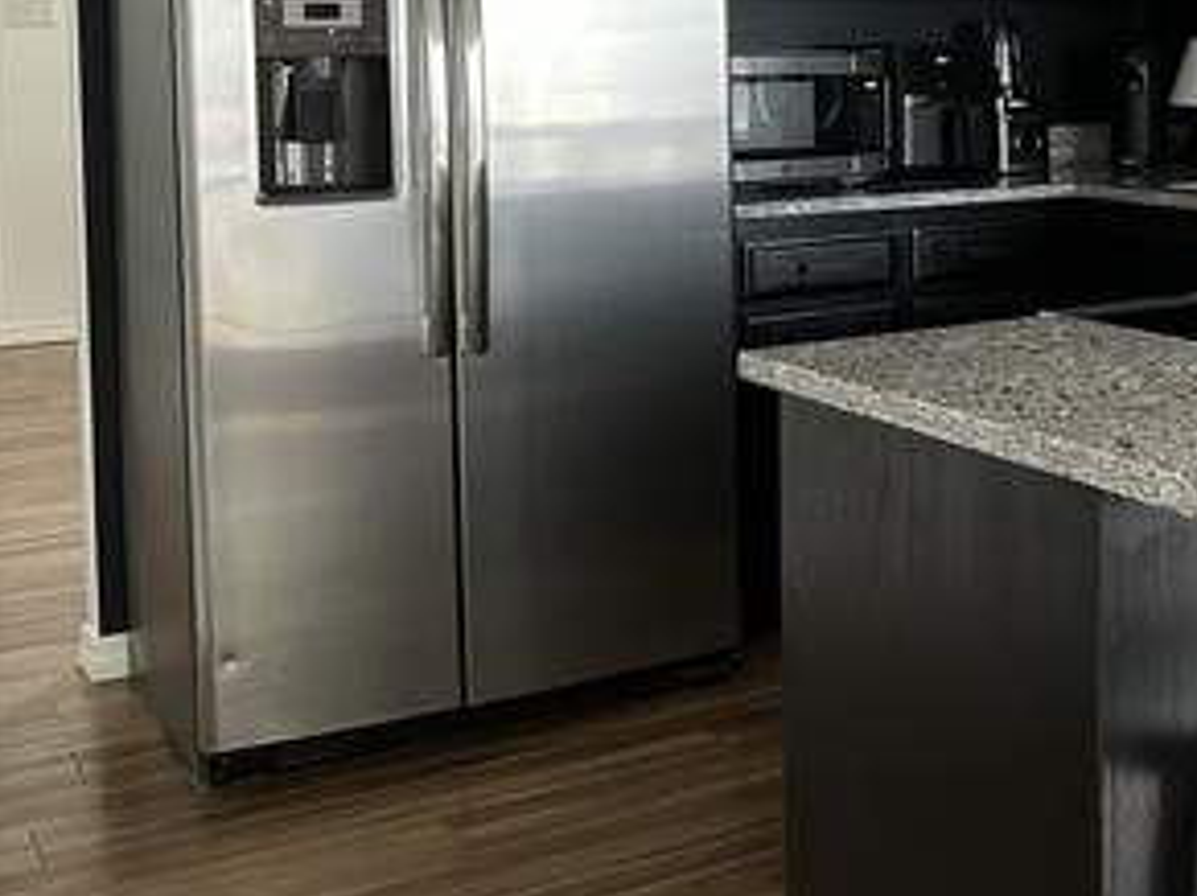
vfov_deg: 25.8
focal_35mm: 55
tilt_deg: -2.1
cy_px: 103
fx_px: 1901
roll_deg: +0.5
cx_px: 1298
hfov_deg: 31.3
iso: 1000
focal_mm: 6.86
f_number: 1.78
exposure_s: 1/34
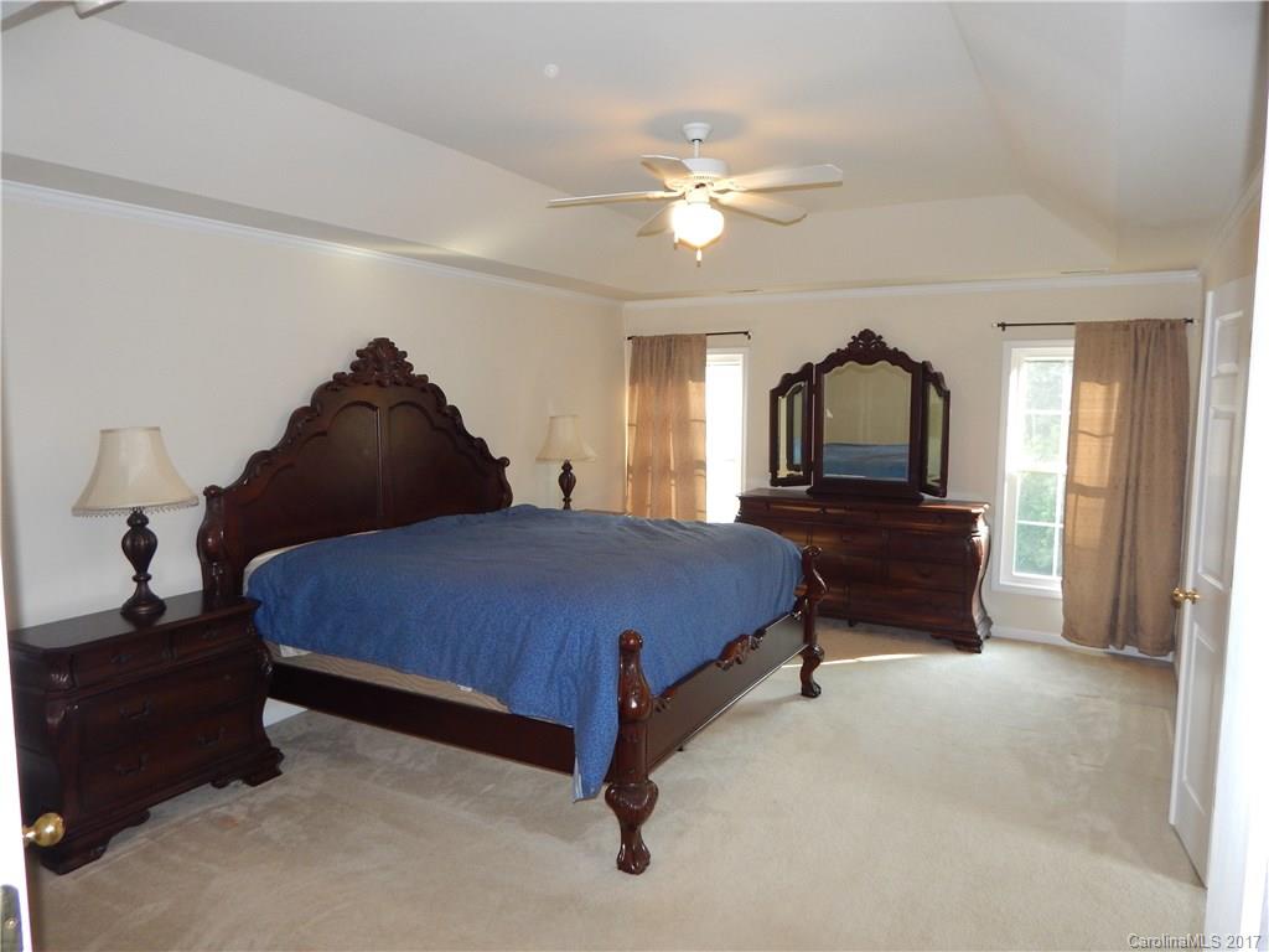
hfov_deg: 76.4
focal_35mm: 22
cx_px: 634
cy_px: 476
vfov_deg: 61.1
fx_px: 807
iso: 200
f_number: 3
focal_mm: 4
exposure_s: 1/30
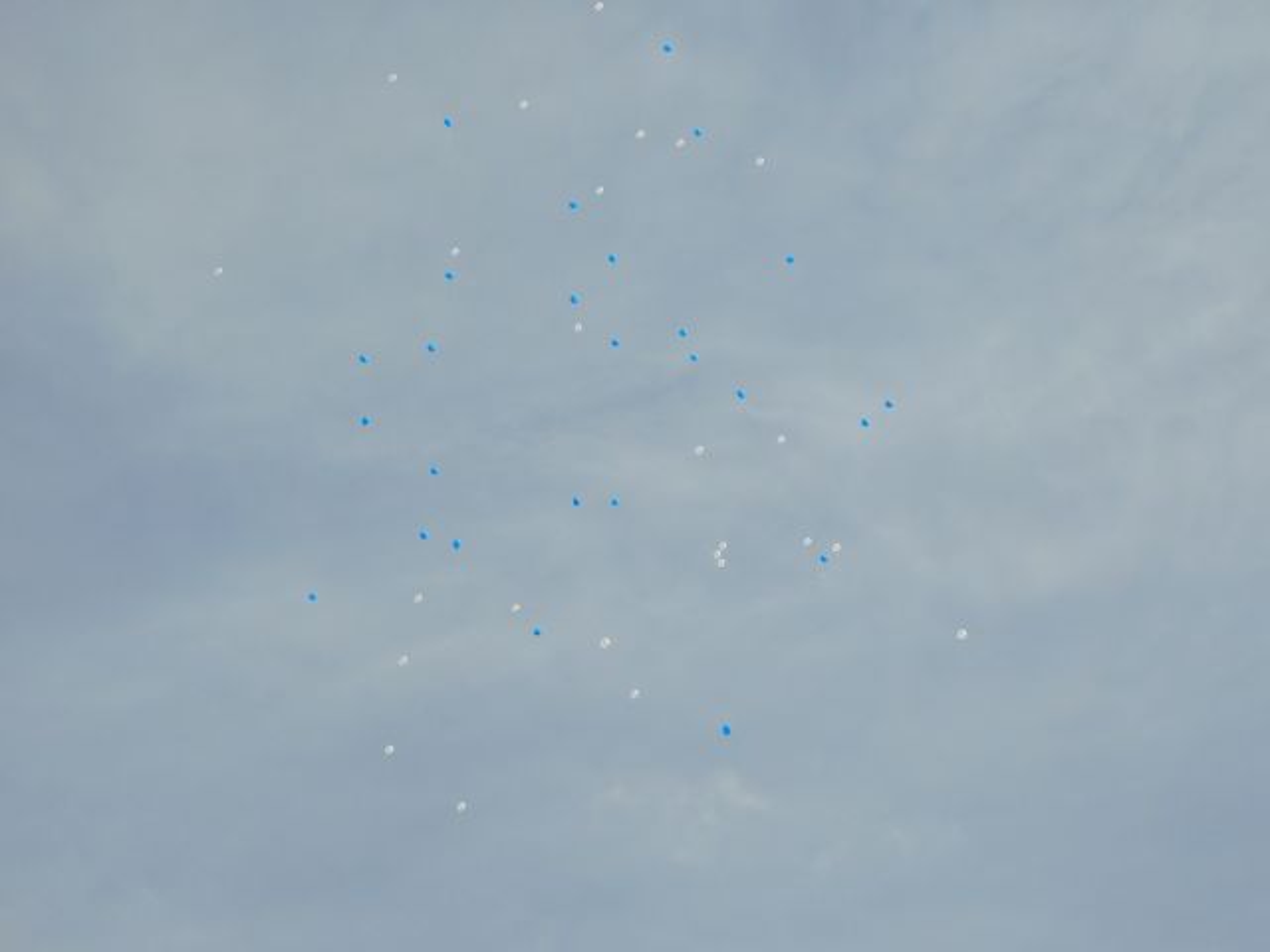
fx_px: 2935
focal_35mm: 80
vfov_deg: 18.4
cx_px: 635
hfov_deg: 24.4
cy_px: 476
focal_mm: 14.2
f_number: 4.4
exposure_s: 1/1000
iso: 125
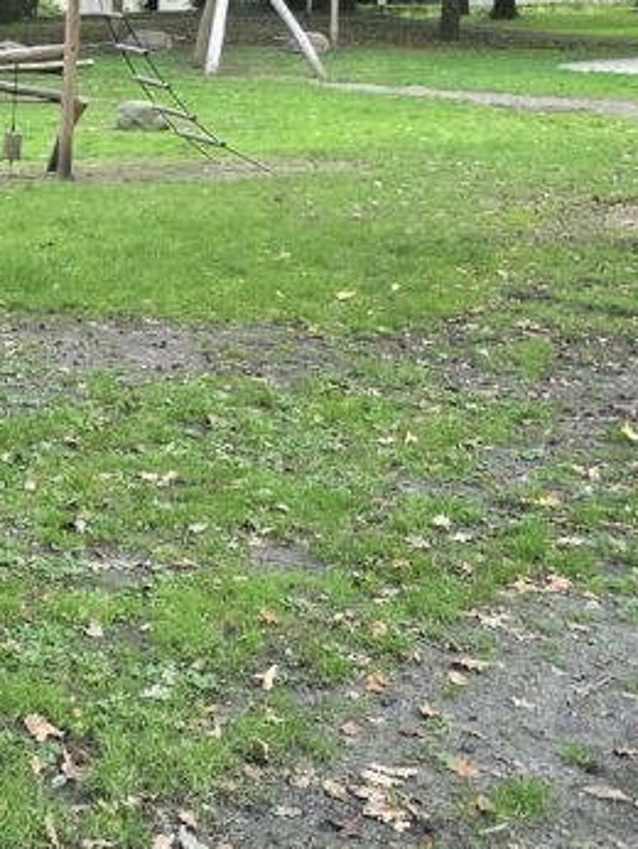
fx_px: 1669
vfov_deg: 28.2
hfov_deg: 20.1
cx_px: -155
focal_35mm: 68
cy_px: 238
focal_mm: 6.3
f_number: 1.7
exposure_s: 1/100
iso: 200
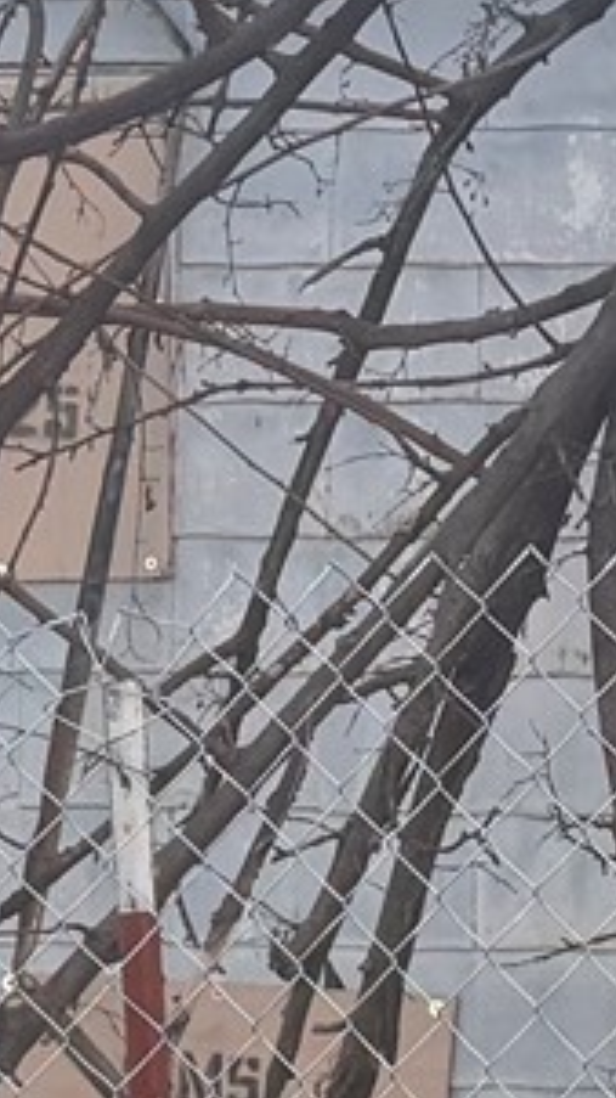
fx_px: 4856
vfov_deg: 12.9
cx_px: 601
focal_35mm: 167
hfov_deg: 7.2
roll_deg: -0.5
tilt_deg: +1.1
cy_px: 660
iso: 80
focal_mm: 6.76
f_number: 1.78
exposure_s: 1/888
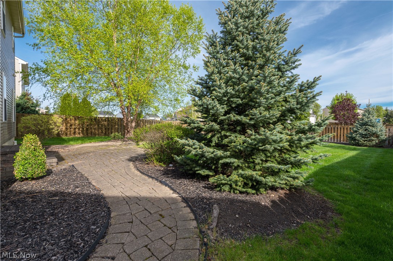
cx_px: 196
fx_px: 175
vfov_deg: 73.7
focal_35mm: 16
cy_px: 130
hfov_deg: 96.8
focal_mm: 16
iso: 100
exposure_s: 1/160
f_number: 9
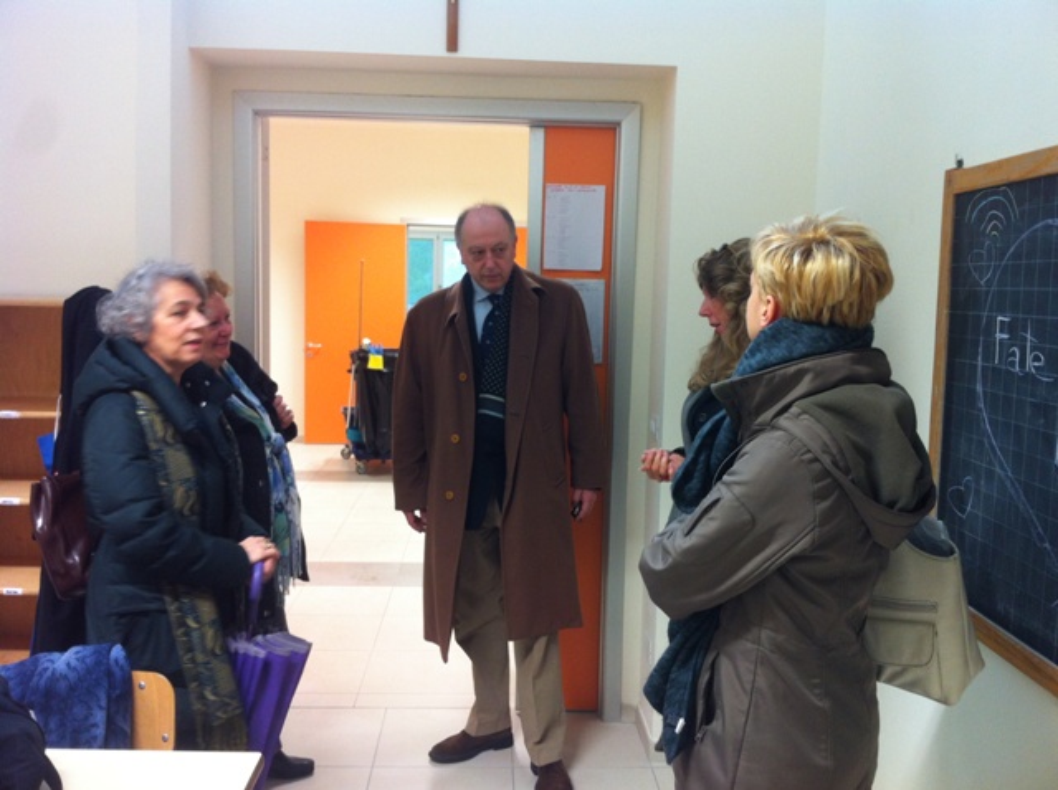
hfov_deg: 52.7
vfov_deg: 40.6
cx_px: 529
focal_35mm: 35
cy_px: 395
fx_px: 1068
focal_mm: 3.85
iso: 100
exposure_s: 1/15
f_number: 2.8
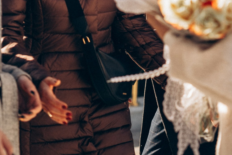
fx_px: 883
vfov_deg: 9.7
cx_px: 143
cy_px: -72
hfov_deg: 15.0
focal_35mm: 137
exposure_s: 1/4000
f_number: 1.2
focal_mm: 35
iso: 100
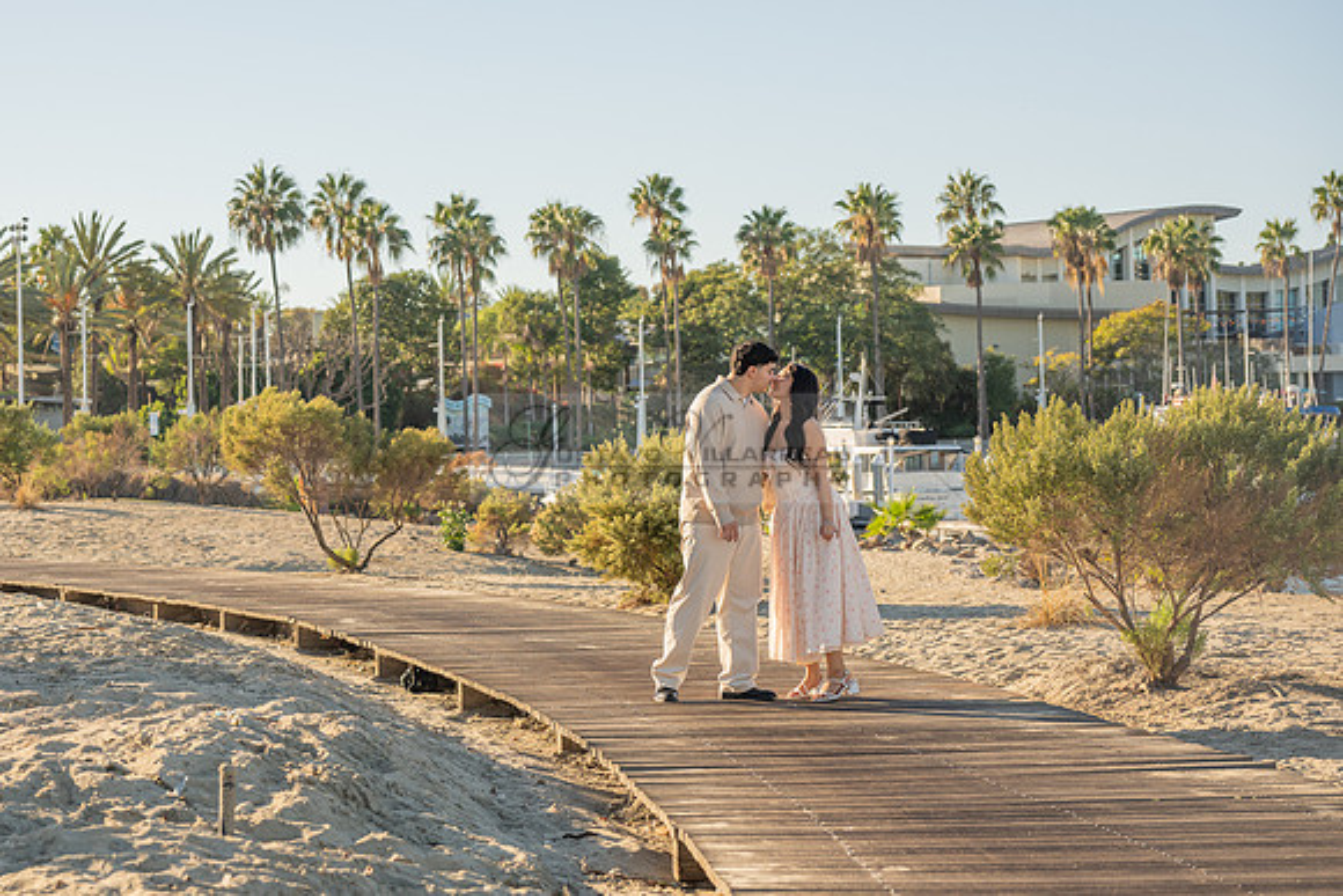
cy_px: 380
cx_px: 514
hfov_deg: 26.0
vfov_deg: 17.5
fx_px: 2904
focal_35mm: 78
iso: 200
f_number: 4
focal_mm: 63
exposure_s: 1/1000
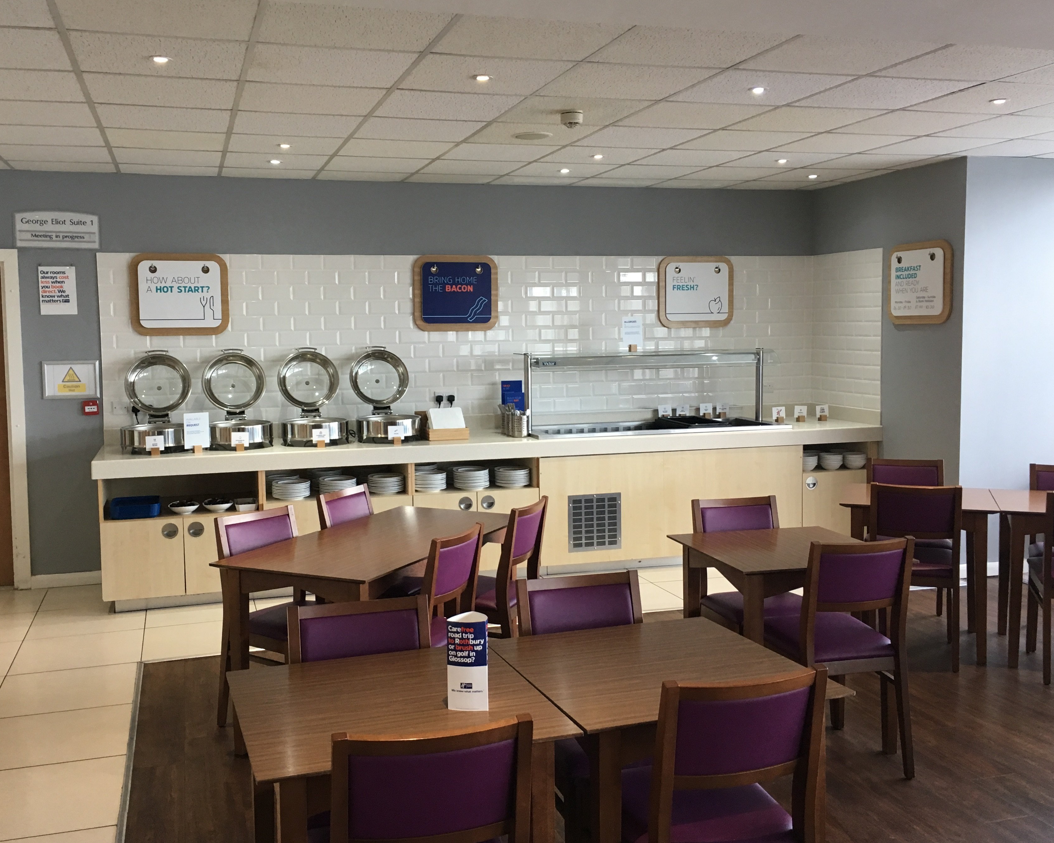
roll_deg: +0.5
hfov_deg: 52.8
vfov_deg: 43.3
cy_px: 408
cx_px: 490
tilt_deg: -4.2
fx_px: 1061
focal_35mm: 34
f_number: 2.2
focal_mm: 4.15
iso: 64
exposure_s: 1/33
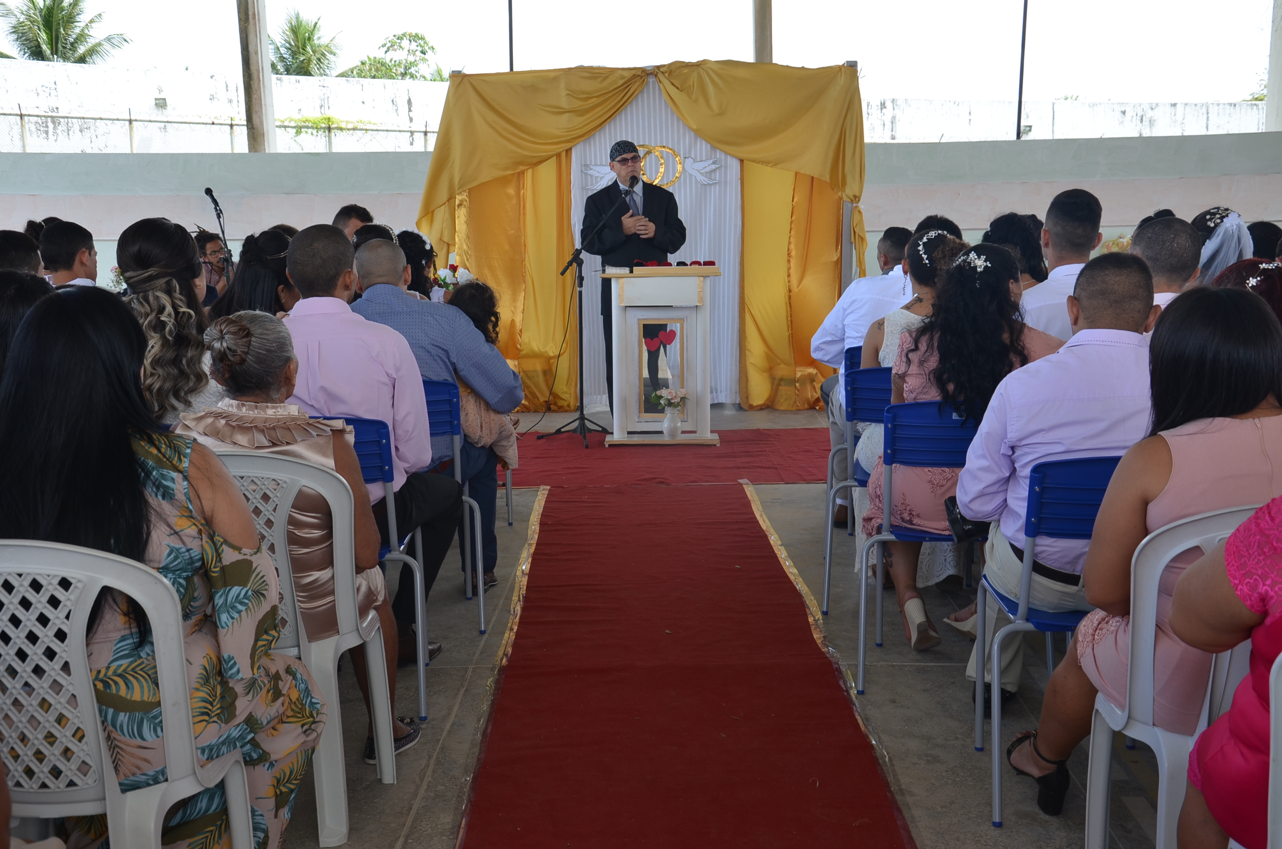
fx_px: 1599
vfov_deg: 29.7
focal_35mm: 45
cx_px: 641
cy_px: 424
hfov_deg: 43.7
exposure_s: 1/200
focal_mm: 30
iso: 200
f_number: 7.1
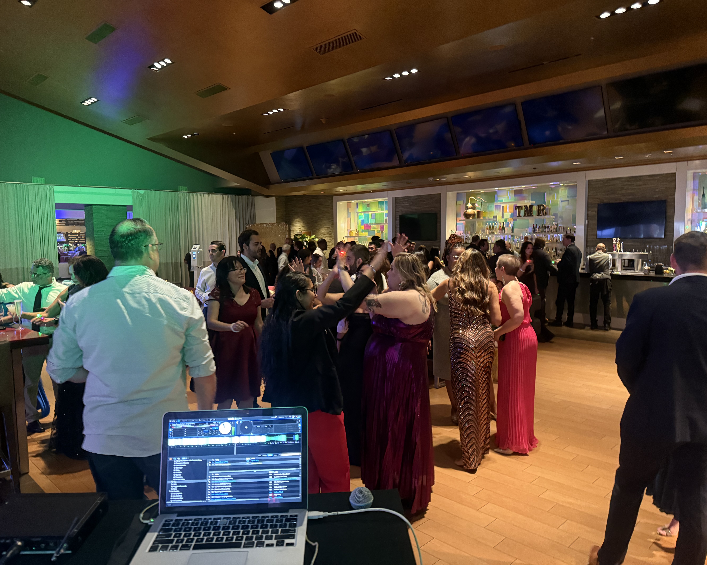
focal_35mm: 25
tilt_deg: -4.1
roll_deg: +0.8
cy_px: 282
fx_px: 523
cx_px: 357
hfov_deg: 68.1
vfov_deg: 56.8
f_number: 1.78
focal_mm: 6.76
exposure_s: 1/30
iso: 1000
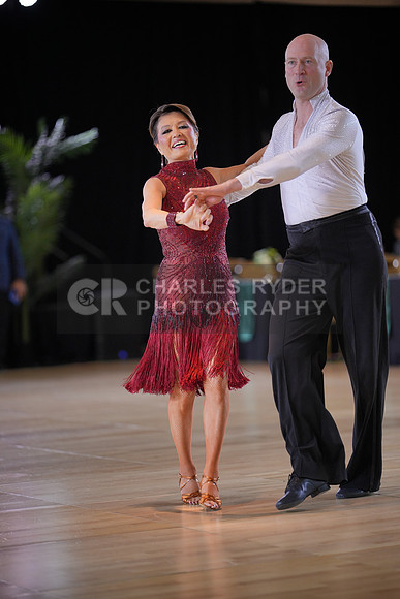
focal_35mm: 129
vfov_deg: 15.9
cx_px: 200
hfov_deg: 10.6
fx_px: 2149
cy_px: 300
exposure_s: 1/500
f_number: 2
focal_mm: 129
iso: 800
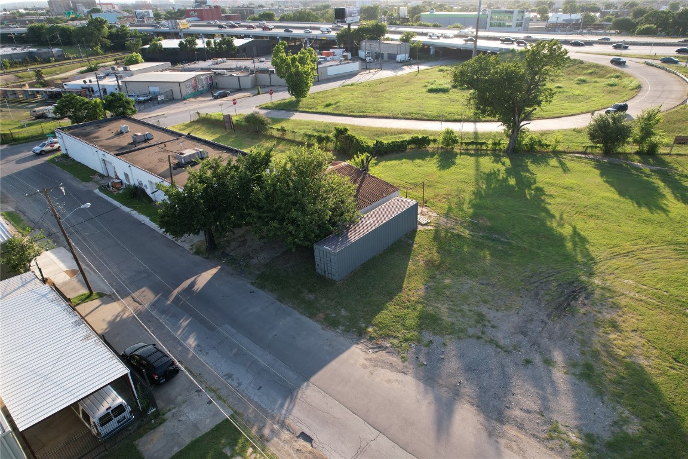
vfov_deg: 57.2
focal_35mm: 22
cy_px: 230
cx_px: 344
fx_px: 420
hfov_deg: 78.6
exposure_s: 1/640
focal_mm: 8.38
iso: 120
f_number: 2.8
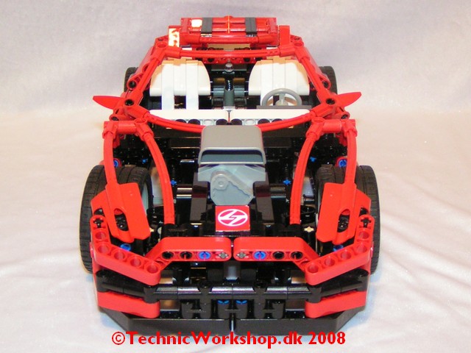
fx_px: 517
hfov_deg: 49.0
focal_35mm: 38
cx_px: 236
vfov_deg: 37.7
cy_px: 176
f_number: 2.8
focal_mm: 5.8
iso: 200
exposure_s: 1/40
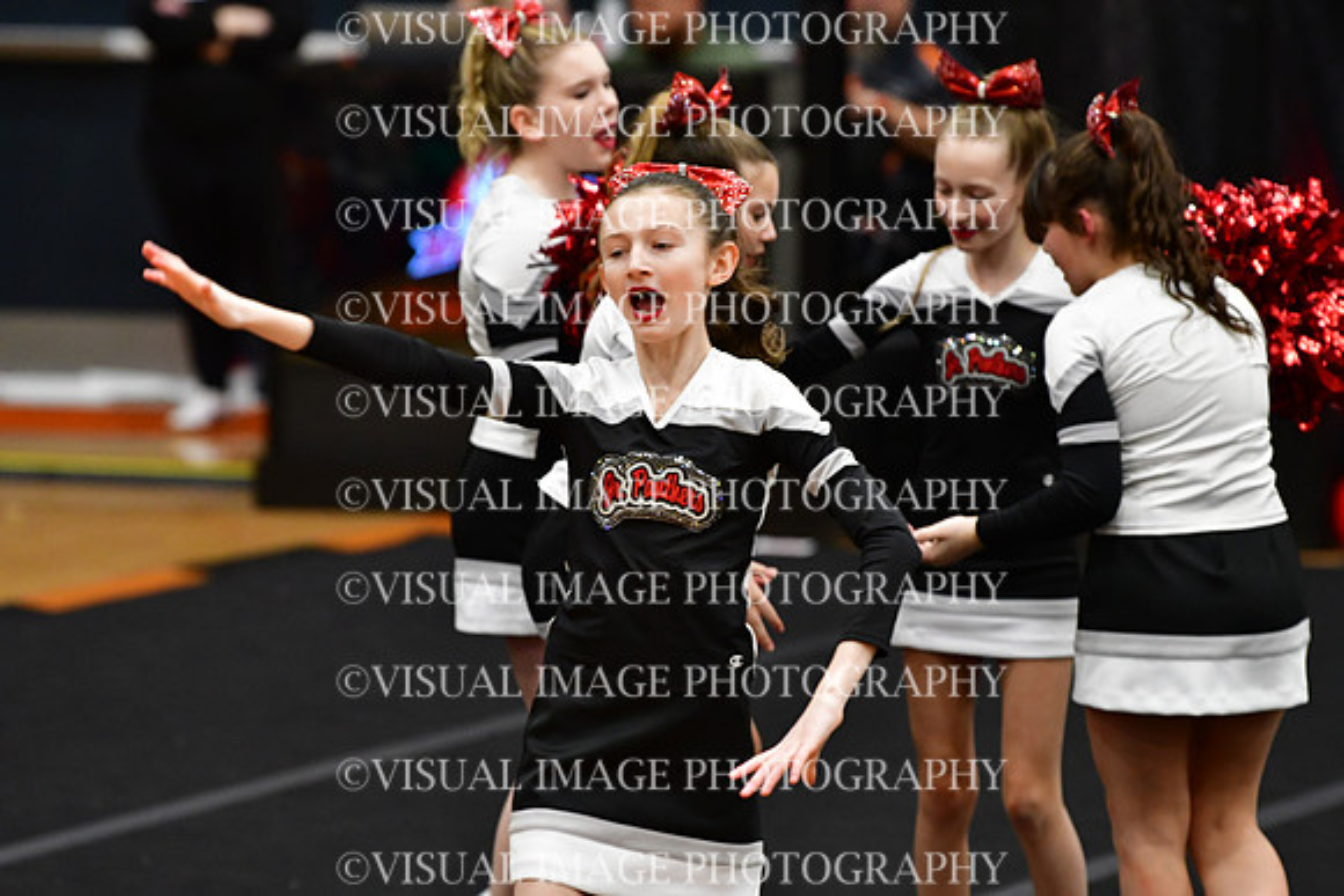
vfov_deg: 4.6
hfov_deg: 6.9
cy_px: 448
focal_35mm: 300
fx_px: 11202
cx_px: 672
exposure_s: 1/500
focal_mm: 200
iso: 4000
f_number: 3.5
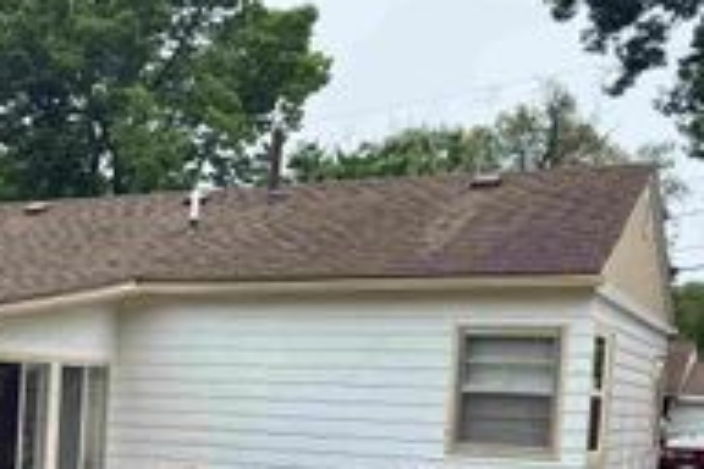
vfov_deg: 20.3
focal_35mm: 65
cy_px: 464
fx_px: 1271
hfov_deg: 27.7
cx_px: -106
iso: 80
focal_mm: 6.76
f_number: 1.78
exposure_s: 1/4167
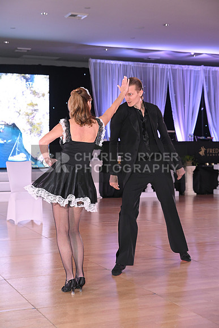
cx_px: 110
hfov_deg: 23.4
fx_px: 529
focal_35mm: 58
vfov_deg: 34.5
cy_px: 164
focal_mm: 58
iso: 2000
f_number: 5
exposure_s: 1/200
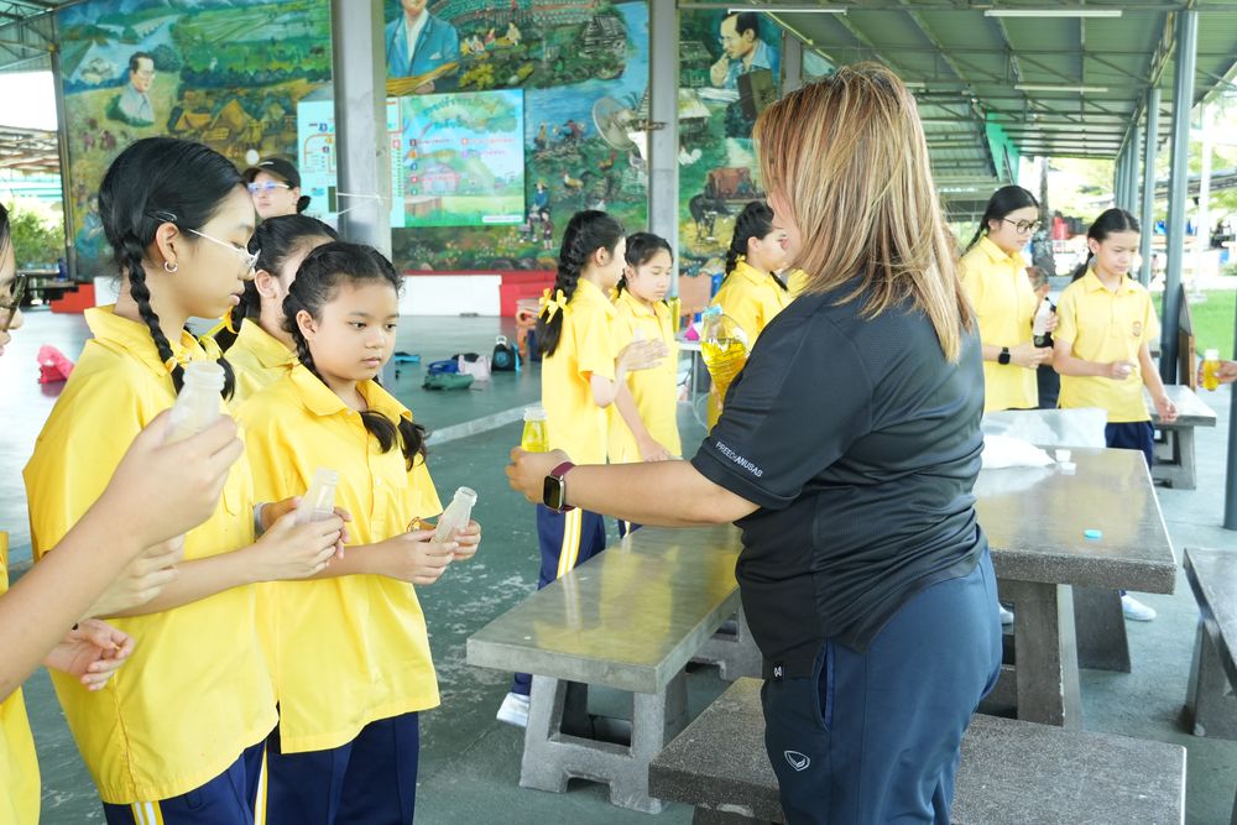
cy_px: 412
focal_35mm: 36
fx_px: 1237
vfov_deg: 36.9
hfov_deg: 53.1
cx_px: 618
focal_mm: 24
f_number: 4
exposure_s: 1/125
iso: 640
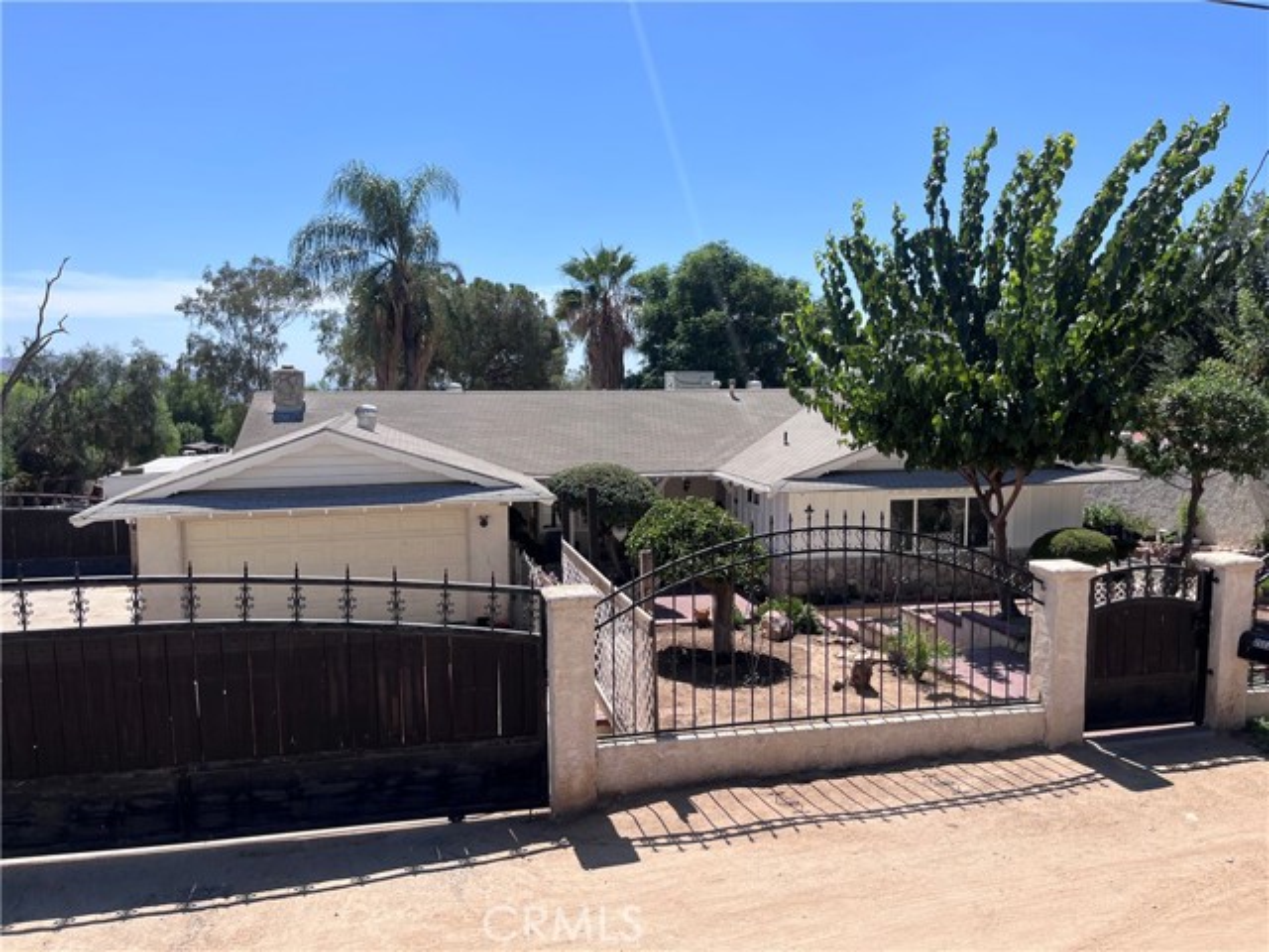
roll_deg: -1.2
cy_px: 476
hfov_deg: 67.3
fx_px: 953
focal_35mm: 26
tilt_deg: -5.2
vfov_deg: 53.1
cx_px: 634
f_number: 1.6
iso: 50
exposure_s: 1/3521
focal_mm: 5.1
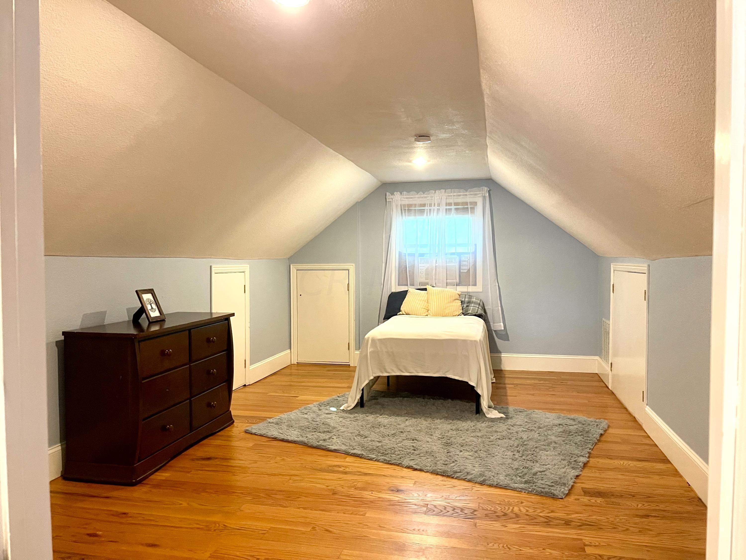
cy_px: 280
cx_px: 373
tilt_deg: -2.8
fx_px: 560
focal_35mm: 26
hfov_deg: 67.3
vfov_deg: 53.1
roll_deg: +0.2
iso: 500
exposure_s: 1/40
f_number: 1.6
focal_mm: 5.1
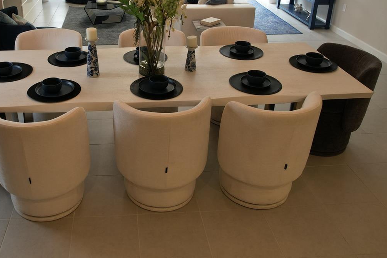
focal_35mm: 35
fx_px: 376
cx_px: 136
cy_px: 72
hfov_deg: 53.6
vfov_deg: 37.1
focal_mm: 8.38
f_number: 2.8
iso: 100
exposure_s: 1/50
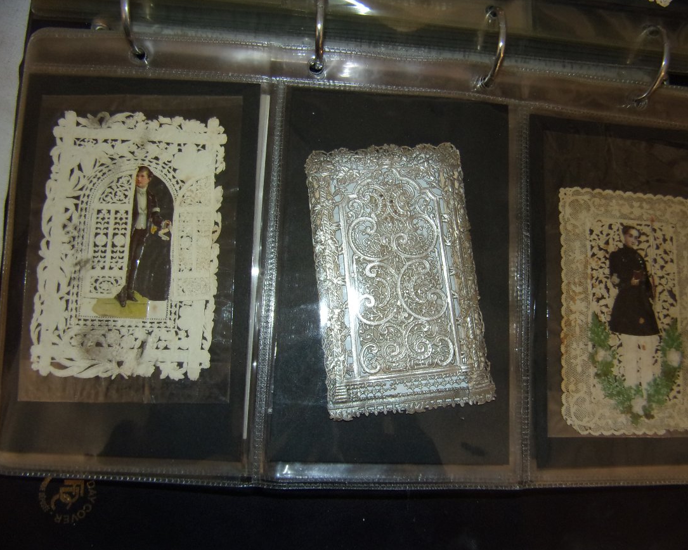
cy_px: 281
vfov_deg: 53.2
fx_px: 550
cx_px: 368
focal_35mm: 27
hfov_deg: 64.0
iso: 125
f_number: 3.5
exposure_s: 1/34
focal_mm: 4.5
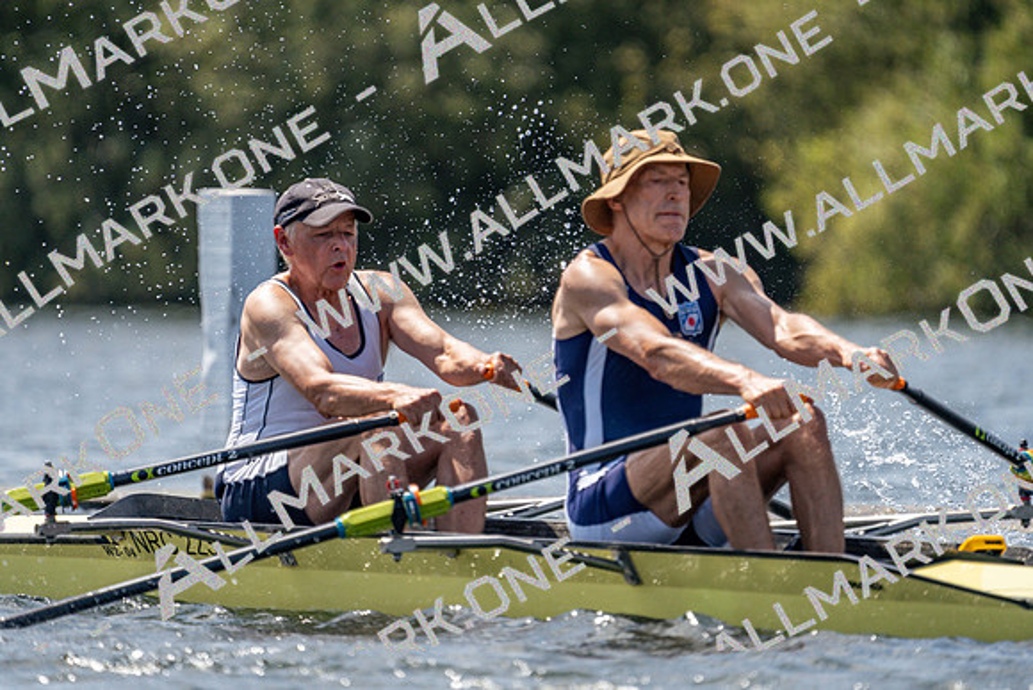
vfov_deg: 2.3
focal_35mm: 600
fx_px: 17220
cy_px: 345
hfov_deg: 3.4
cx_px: 516
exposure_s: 1/2000
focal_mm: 600
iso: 400
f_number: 6.3
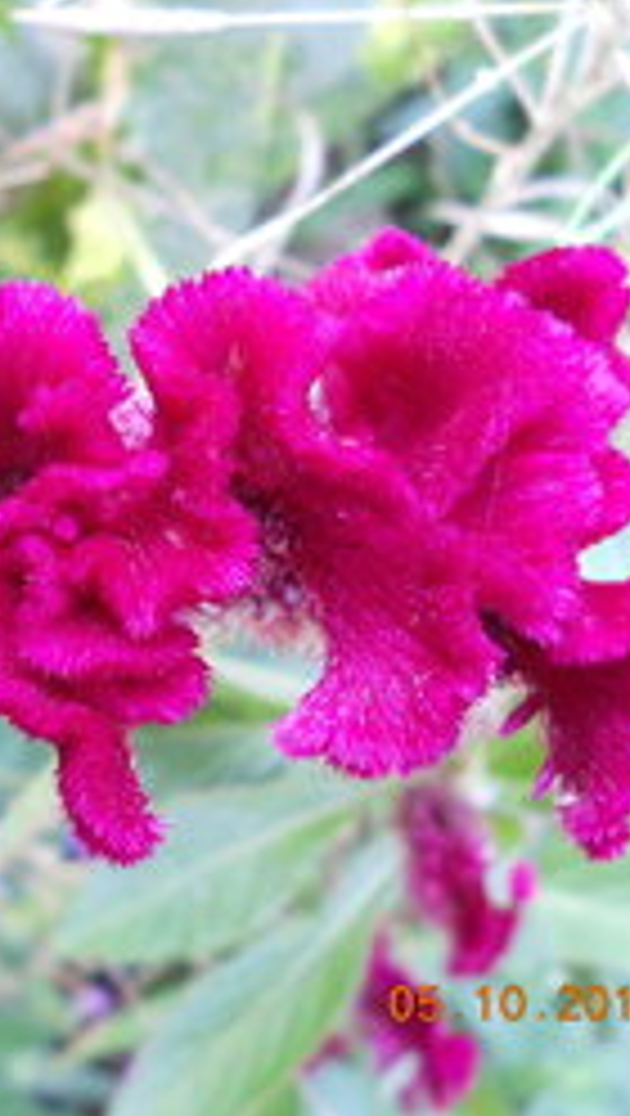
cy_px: 529
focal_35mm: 63
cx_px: 117
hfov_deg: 19.0
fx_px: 1866
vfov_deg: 33.3
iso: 125
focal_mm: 6.72
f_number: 3.1
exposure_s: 1/30
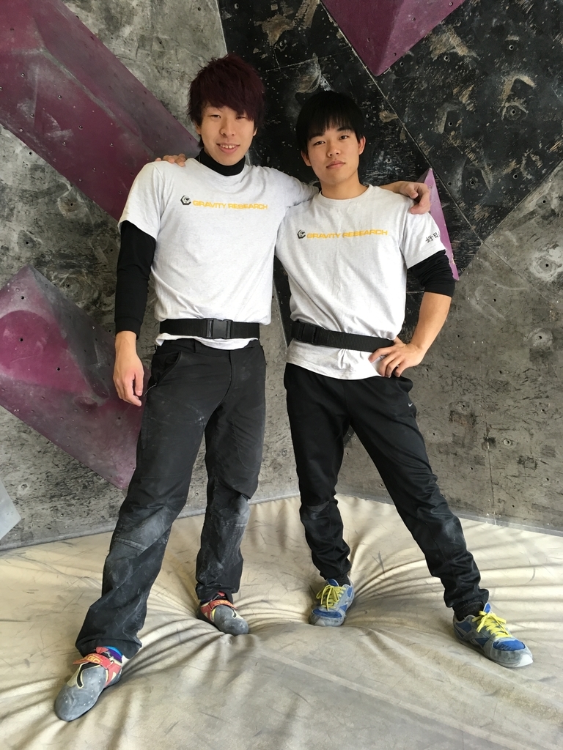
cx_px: 282
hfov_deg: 48.2
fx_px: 629
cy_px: 375
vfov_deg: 61.7
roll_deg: +0.3
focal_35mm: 29
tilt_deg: -2.4
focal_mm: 4.15
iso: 40
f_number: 2.2
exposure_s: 1/30
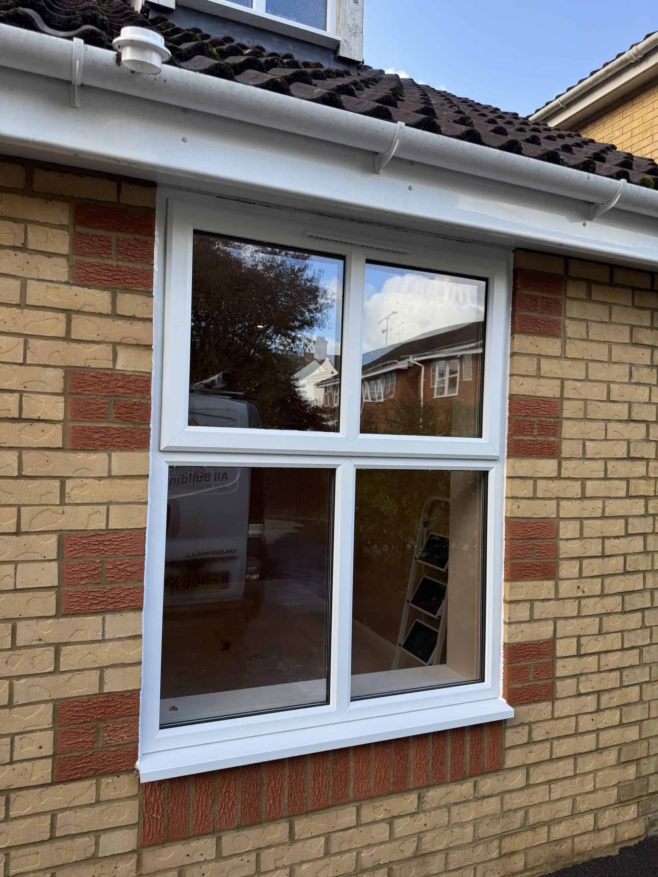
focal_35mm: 24
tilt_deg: +0.5
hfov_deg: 56.8
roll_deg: -0.9
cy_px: 438
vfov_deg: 71.6
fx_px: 608
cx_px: 329
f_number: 1.78
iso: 80
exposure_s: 1/577
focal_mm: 6.76
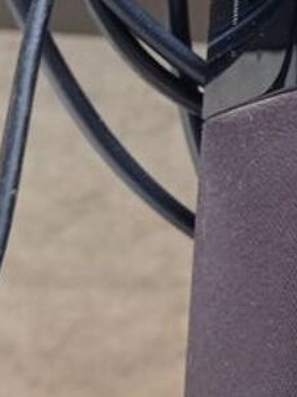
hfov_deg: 11.6
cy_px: -66
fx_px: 1421
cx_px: 401
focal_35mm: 124
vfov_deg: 15.4
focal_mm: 4.74
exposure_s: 1/33.3
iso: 476
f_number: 1.79
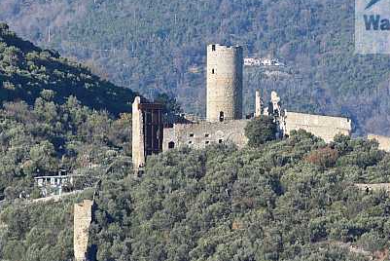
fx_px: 6233
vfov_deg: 2.4
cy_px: 115
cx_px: 248
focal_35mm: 575
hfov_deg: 3.6
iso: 640
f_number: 11
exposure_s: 1/500
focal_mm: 300
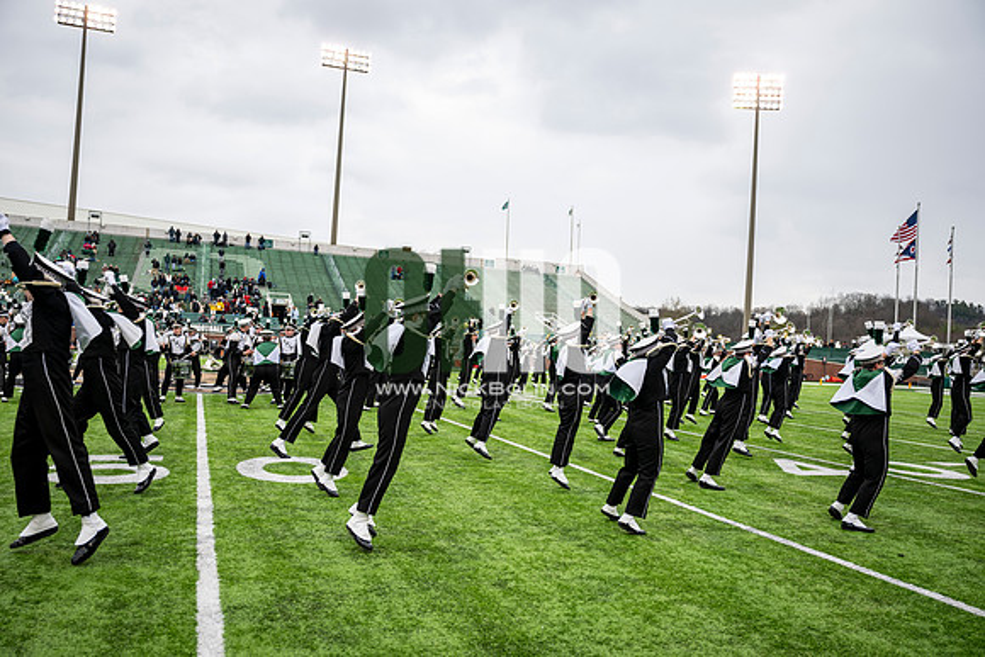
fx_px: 794
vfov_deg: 45.0
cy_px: 328
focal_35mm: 29
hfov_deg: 63.6
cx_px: 492
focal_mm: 29
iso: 100
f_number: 2.8
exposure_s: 1/500
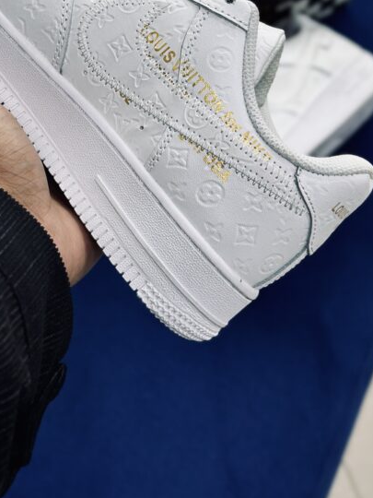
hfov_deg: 17.7
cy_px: 105
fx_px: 1192
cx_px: 112
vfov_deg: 23.2
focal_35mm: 83
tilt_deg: -56.7
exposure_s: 1/116
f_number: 1.78
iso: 64
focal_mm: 6.86
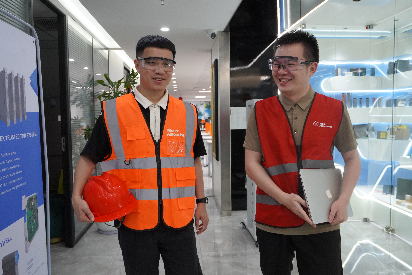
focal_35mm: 32
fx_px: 360
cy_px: 138
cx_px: 206
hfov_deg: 59.5
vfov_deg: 41.7
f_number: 4
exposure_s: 1/160
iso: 2000
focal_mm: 21
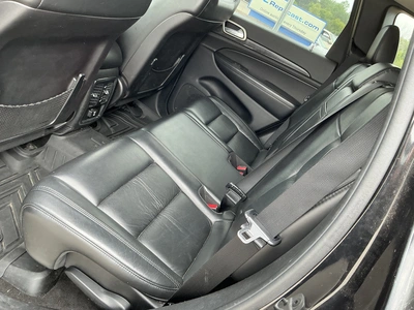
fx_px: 335
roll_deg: -28.0
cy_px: 155
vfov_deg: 49.7
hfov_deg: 63.4
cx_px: 207
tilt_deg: -24.1
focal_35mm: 28
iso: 64
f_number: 1.8
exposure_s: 1/72
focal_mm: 3
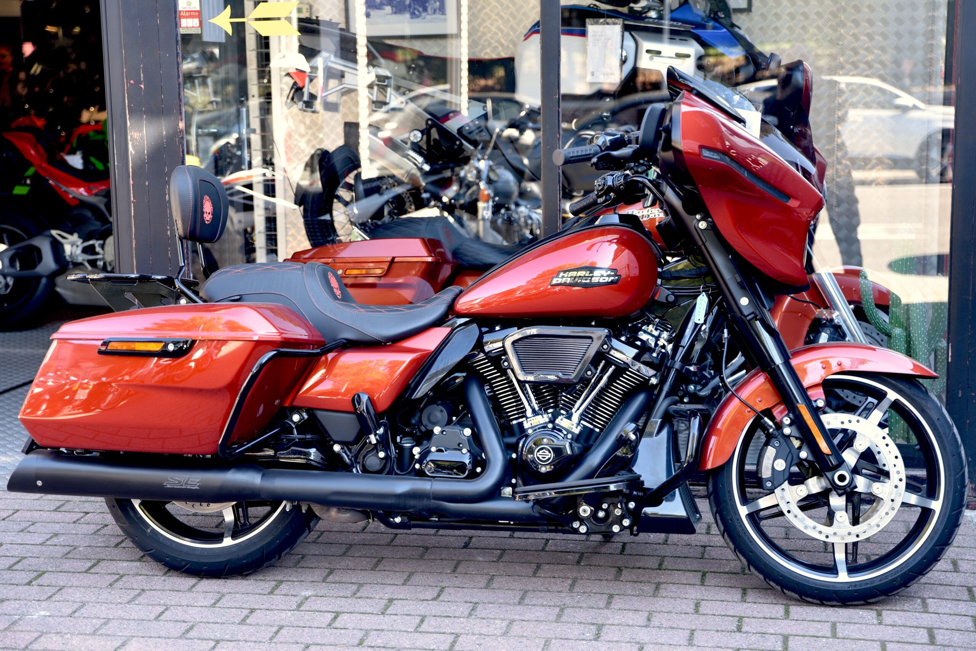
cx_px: 488
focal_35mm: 62
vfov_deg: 21.9
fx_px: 1681
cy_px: 326
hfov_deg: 32.4
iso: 200
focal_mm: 62
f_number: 3.2
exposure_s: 1/60
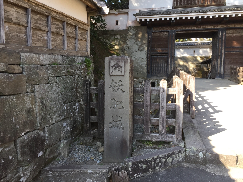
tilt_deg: -4.3
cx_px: 122
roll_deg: -0.8
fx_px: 204
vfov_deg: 48.2
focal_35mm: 29
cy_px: 91
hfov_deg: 61.7
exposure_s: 1/204
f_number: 2.2
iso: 32
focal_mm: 4.15
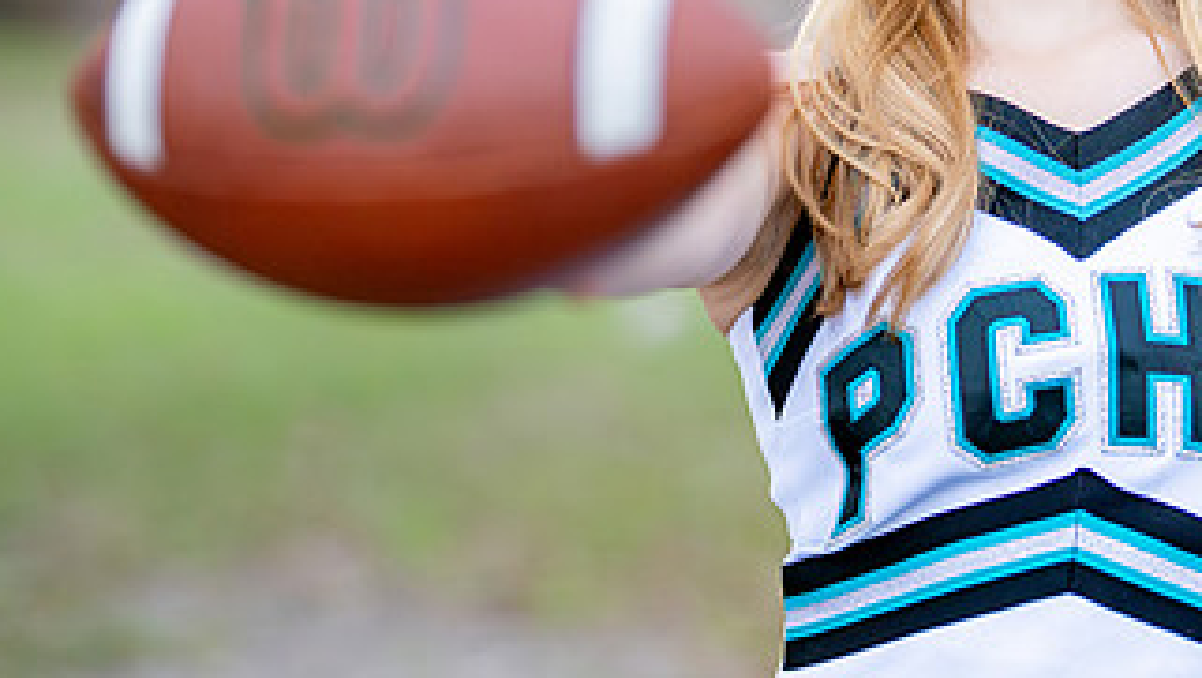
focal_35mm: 128
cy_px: -25
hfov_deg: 16.5
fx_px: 4082
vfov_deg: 9.4
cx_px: 1063
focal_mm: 50
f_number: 1.2
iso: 800
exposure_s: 1/400
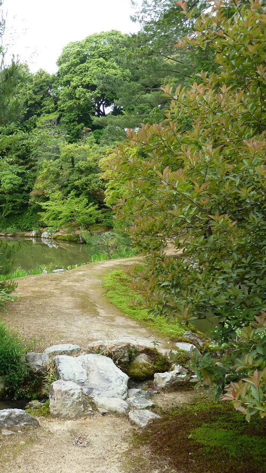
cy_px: 238
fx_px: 464
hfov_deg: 29.1
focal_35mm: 37
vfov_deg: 54.0
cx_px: -21
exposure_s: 1/80
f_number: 3.3
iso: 80
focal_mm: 4.1
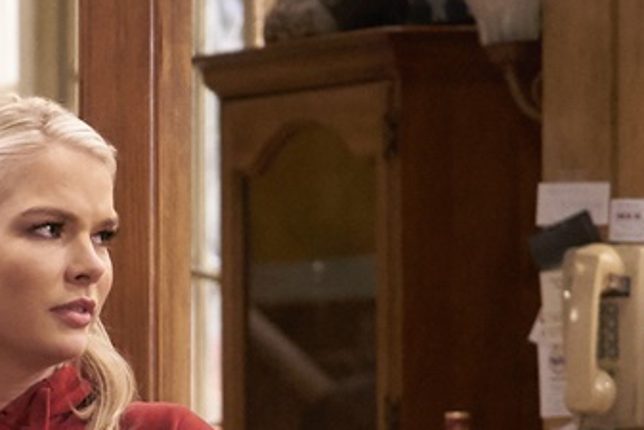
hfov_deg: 7.6
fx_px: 4760
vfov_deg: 5.1
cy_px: 576
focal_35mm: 266
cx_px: -403
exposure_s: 1/125
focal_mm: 70
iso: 8000
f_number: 4
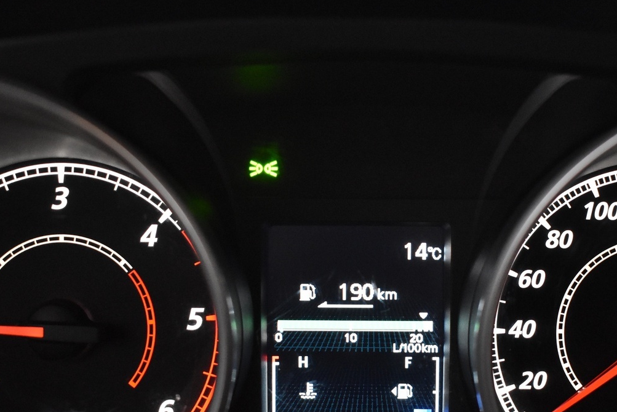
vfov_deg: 23.2
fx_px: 995
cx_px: 352
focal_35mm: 58
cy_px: 313
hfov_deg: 34.4
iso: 3200
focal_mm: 24
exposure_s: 1/40
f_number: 4
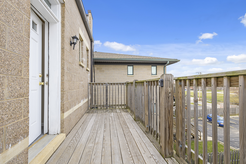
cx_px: 123
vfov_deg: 70.4
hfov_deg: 93.3
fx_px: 116
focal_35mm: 17
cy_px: 82
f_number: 7.1
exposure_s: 1/50
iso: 64
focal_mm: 11.5
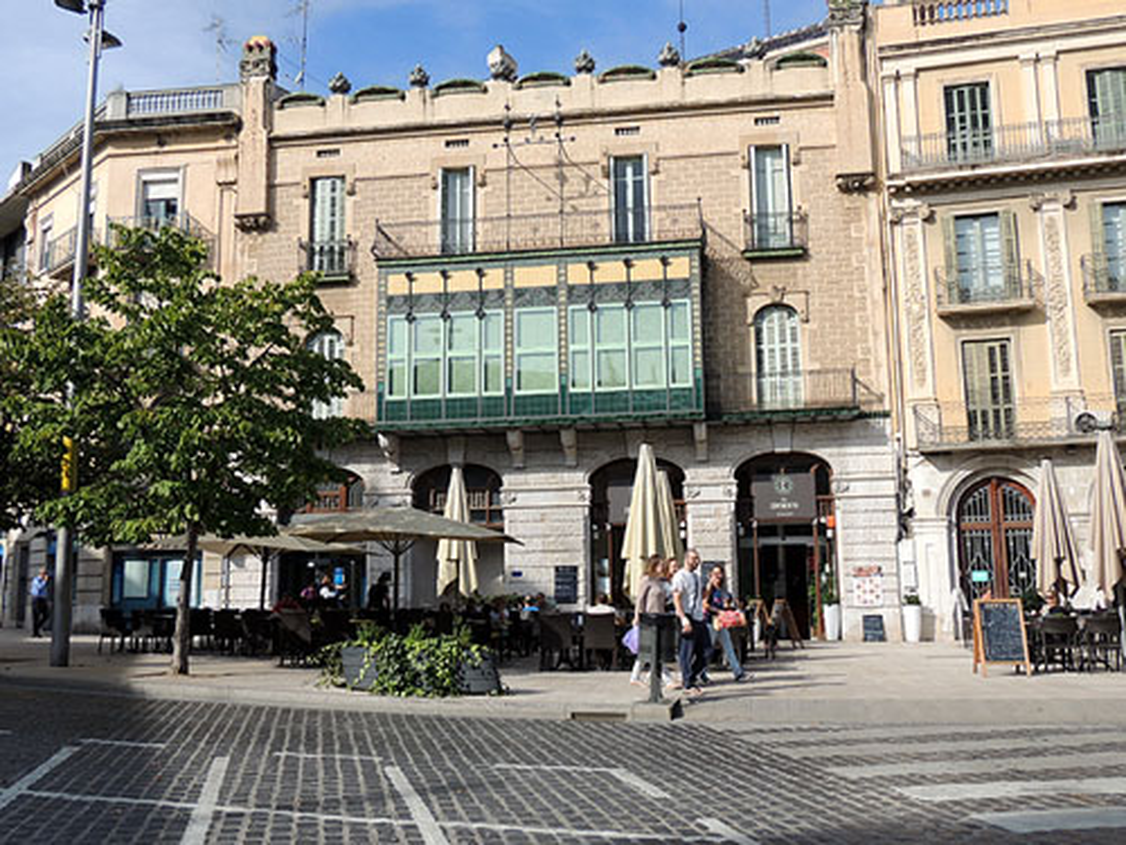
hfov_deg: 52.6
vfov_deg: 40.7
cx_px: 563
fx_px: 1138
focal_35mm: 35
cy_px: 422
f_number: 3.3
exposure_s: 1/1250
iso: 100
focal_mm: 6.2
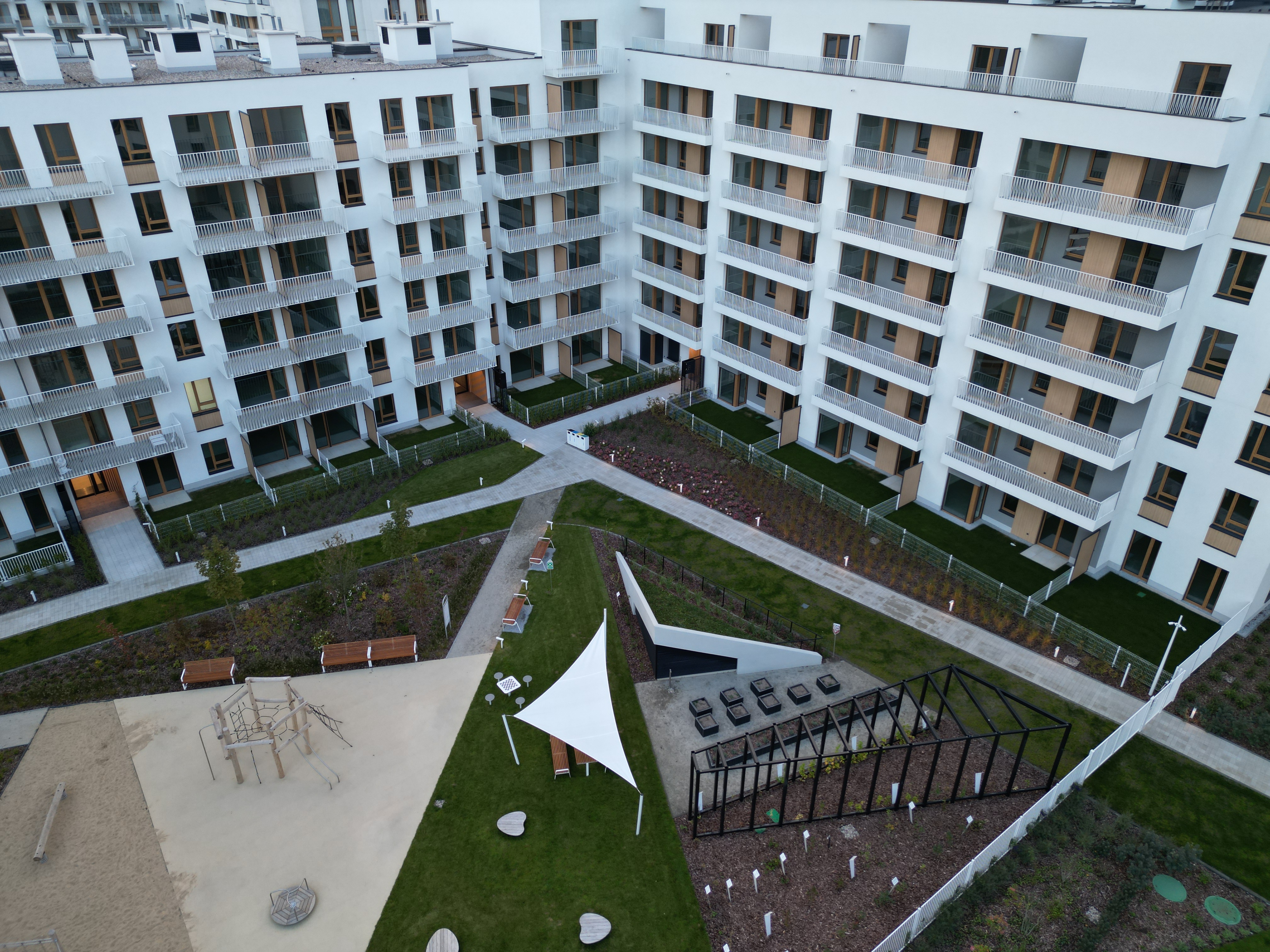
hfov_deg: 71.6
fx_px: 881
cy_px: 476
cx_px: 635
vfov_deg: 56.8
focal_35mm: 24
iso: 100
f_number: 1.7
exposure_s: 1/50
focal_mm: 6.72
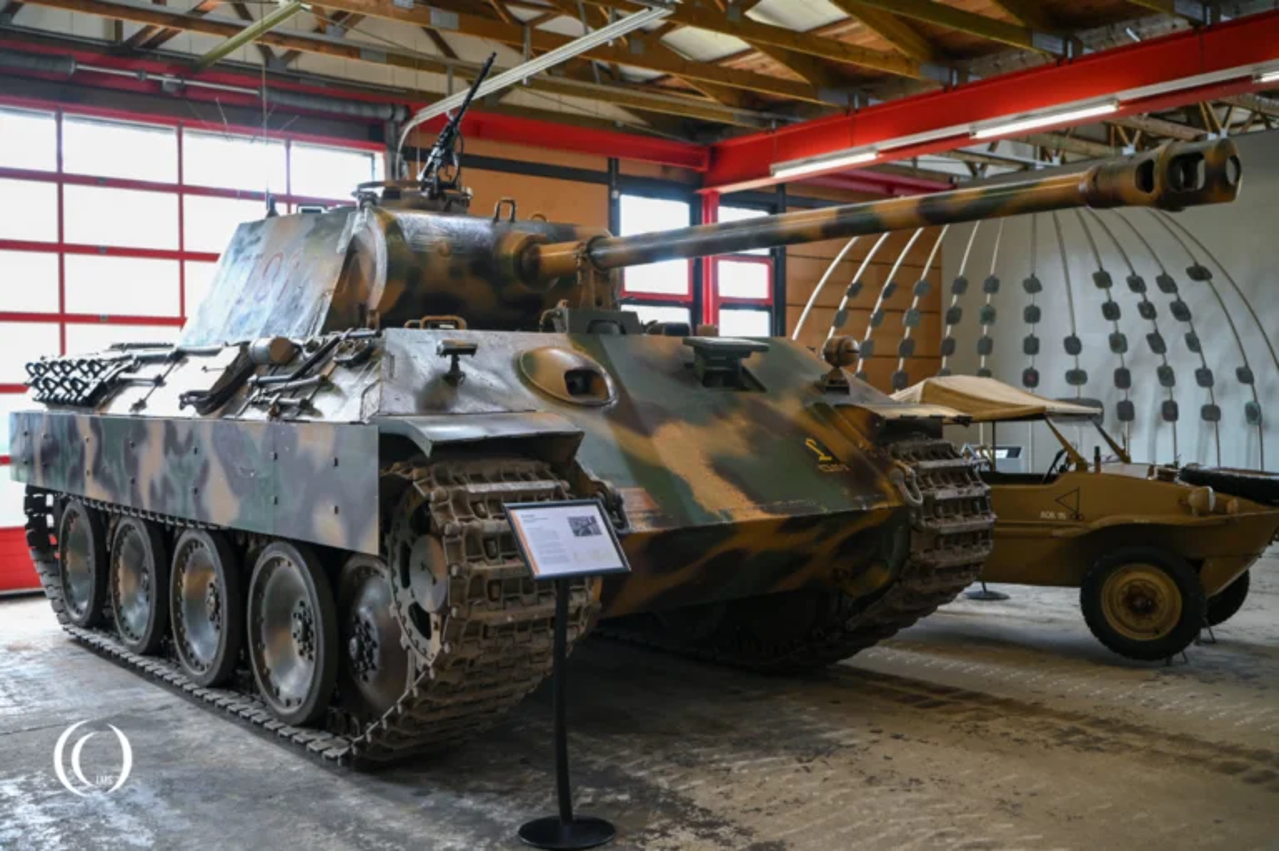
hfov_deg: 54.5
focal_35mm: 35
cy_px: 426
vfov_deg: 37.8
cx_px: 640
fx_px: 1243
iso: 100
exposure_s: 1/40
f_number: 2
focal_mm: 35
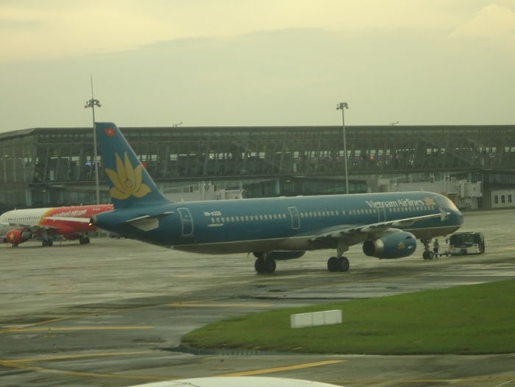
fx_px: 1770
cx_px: 258
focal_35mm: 119
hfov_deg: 16.6
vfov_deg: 12.5
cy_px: 194
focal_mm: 20.29
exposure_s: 1/125
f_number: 5.6
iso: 250
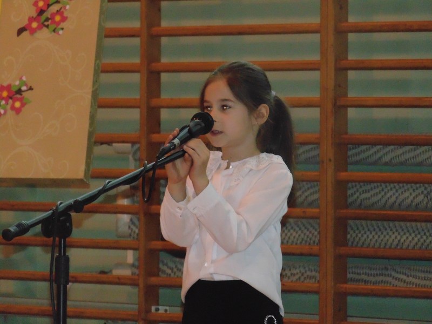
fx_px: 2945
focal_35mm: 236
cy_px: 162
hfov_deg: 8.4
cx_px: 216
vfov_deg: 6.3
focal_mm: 42.3
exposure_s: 1/60
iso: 800
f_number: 5.6
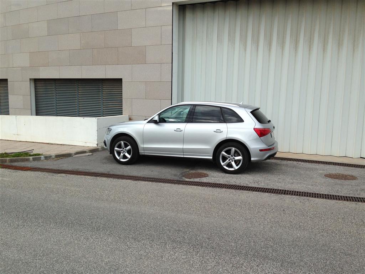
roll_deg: -0.1
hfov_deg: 55.4
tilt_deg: -8.5
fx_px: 348
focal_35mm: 33
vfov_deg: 42.9
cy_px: 137
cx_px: 182
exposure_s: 1/742
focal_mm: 4.12
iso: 50
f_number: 2.4
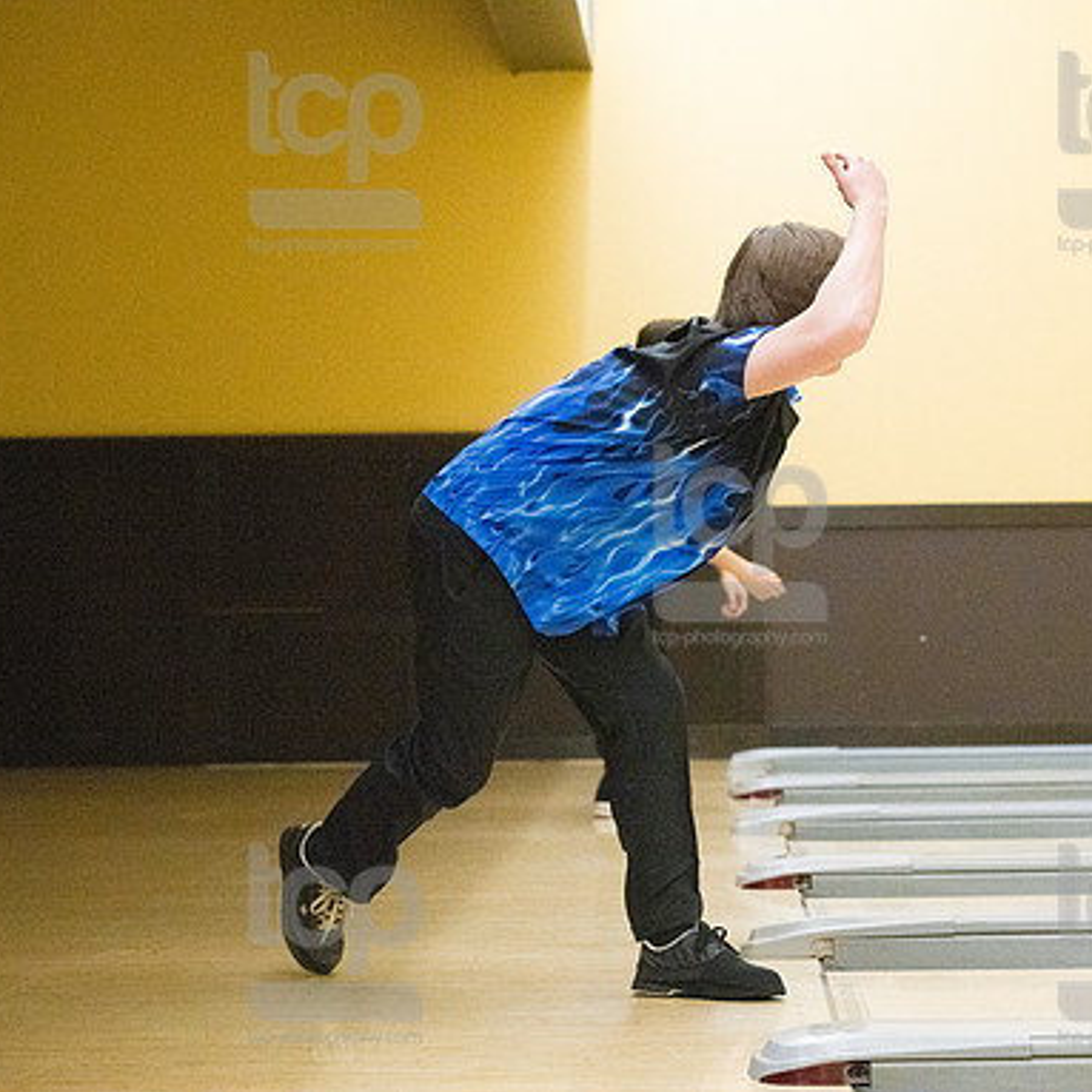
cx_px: 741
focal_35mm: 116
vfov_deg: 15.0
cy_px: 546
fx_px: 4140
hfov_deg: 15.0
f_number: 4.5
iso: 10000
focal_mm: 90
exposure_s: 1/1000
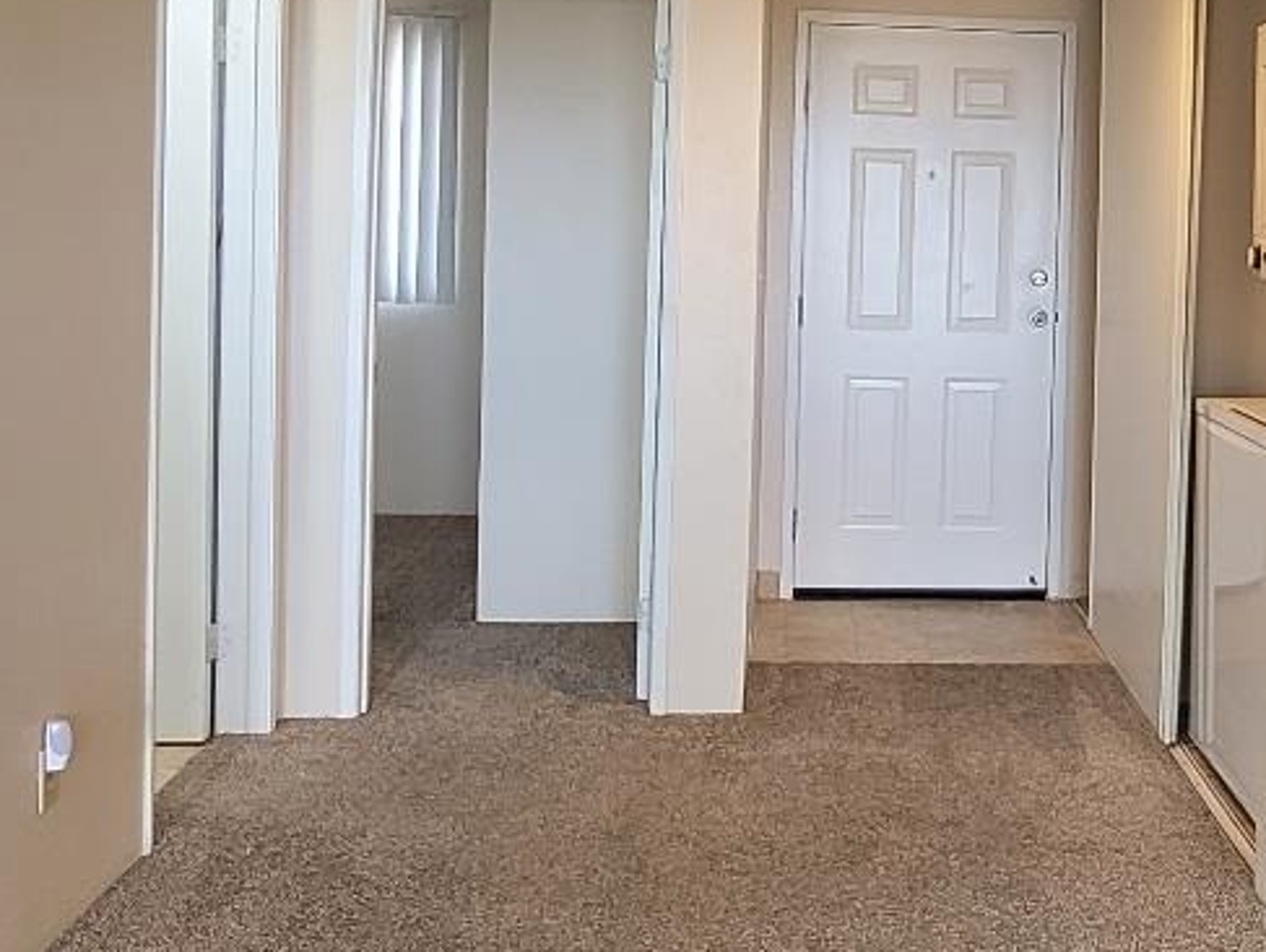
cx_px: 990
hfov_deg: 42.1
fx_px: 1574
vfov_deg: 33.0
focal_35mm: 43
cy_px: 243
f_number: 2.2
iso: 160
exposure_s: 1/60.2
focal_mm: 2.2
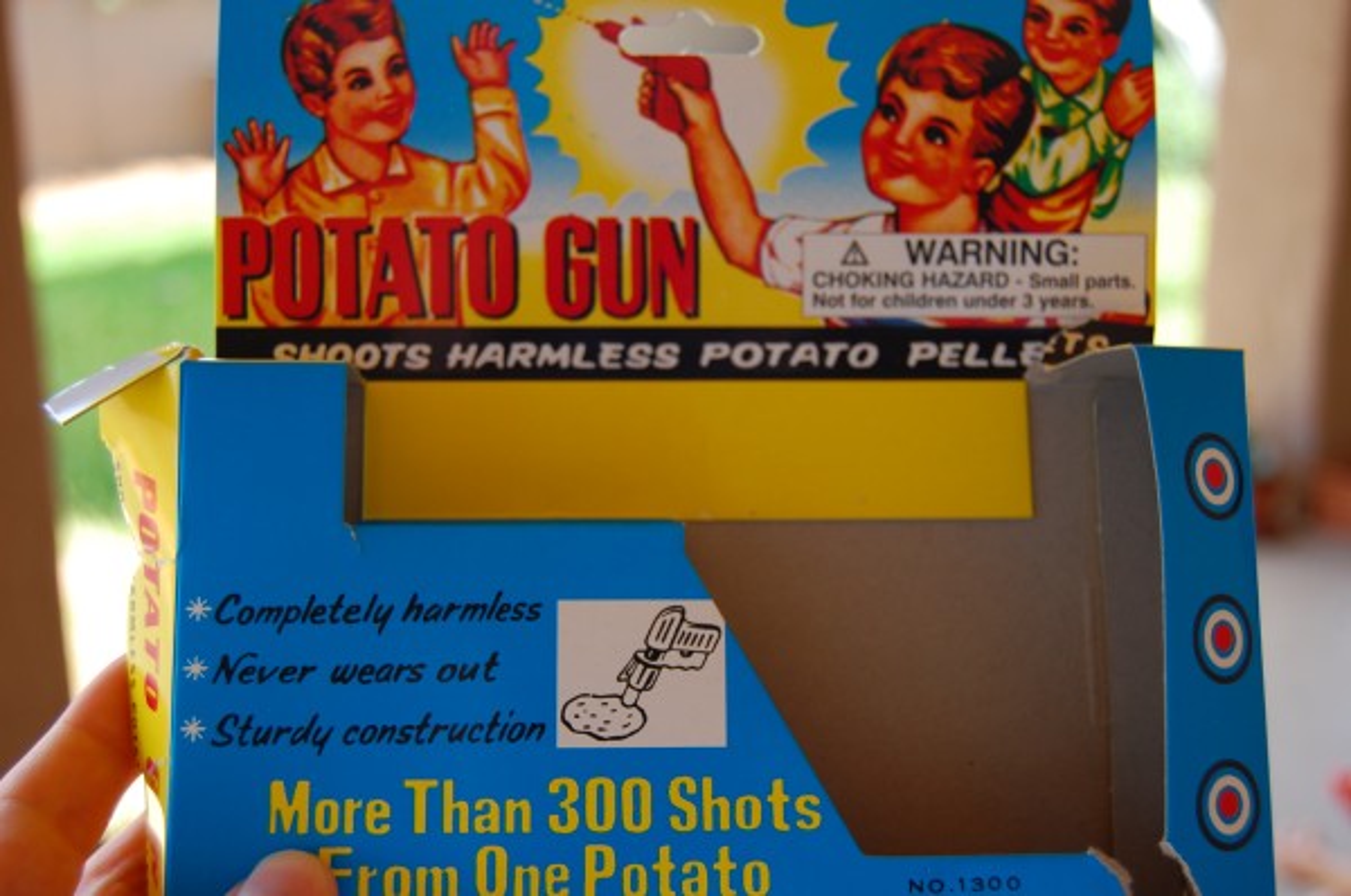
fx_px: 1798
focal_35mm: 48
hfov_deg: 41.2
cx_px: 676
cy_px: 448
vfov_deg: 28.0
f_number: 5
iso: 200
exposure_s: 1/100
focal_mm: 32
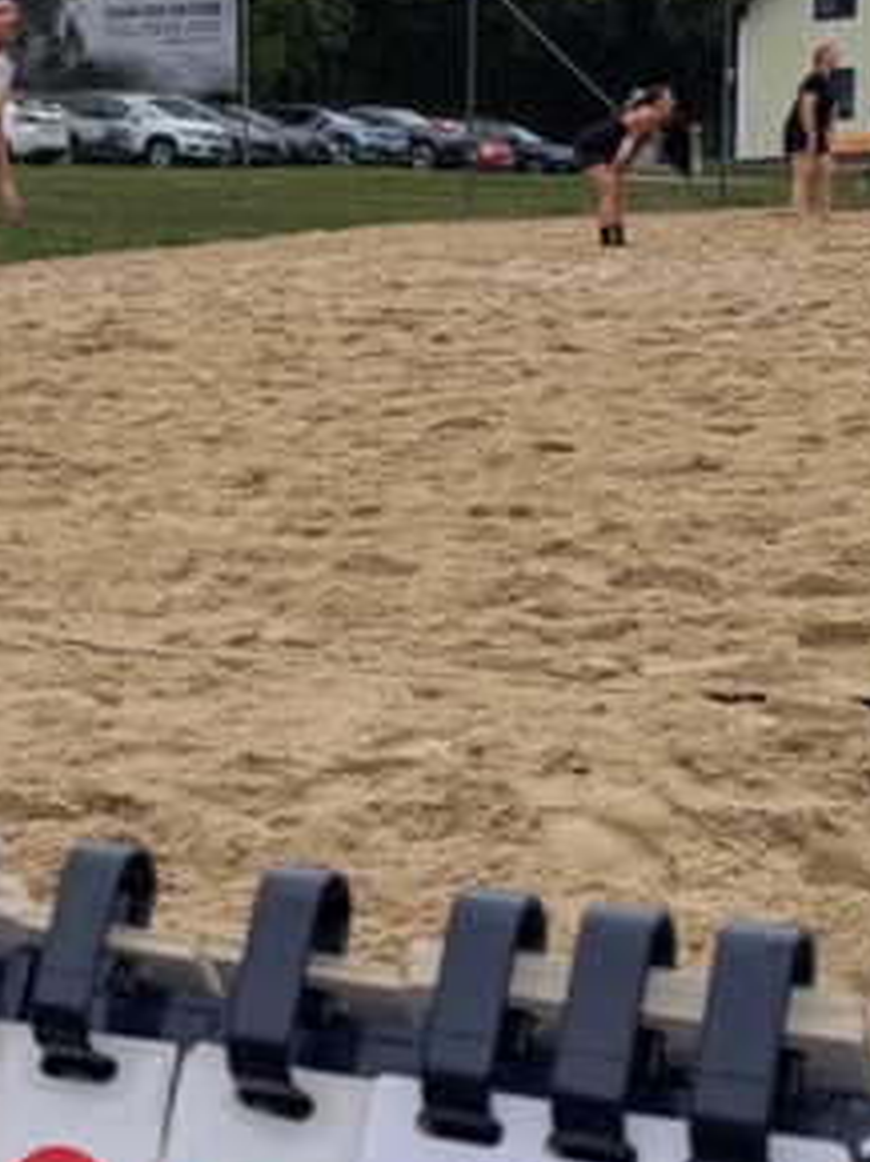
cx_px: -52
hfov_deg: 20.4
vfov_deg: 28.2
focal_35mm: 69
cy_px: 645
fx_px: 2316
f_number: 1.89
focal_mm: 5.43
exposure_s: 1/1653
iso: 44
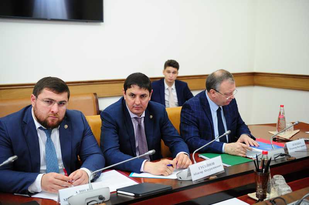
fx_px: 377
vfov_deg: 30.5
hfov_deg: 44.5
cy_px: 102
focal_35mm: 44
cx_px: 154
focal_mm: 44
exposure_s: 1/200
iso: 2500
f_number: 3.2
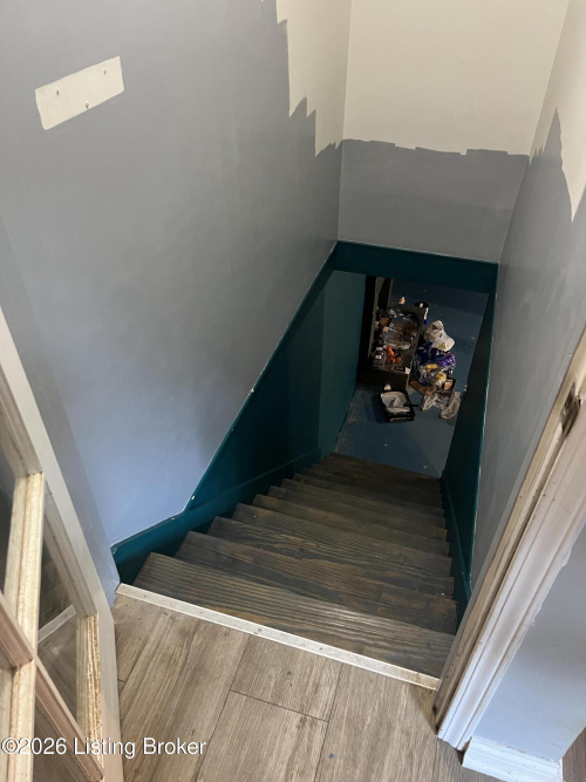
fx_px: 587
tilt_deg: -39.9
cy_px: 391
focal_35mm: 26
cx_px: 293
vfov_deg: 67.3
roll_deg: -0.3
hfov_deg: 53.0
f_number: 1.6
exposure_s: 1/60
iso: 500
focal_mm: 5.1
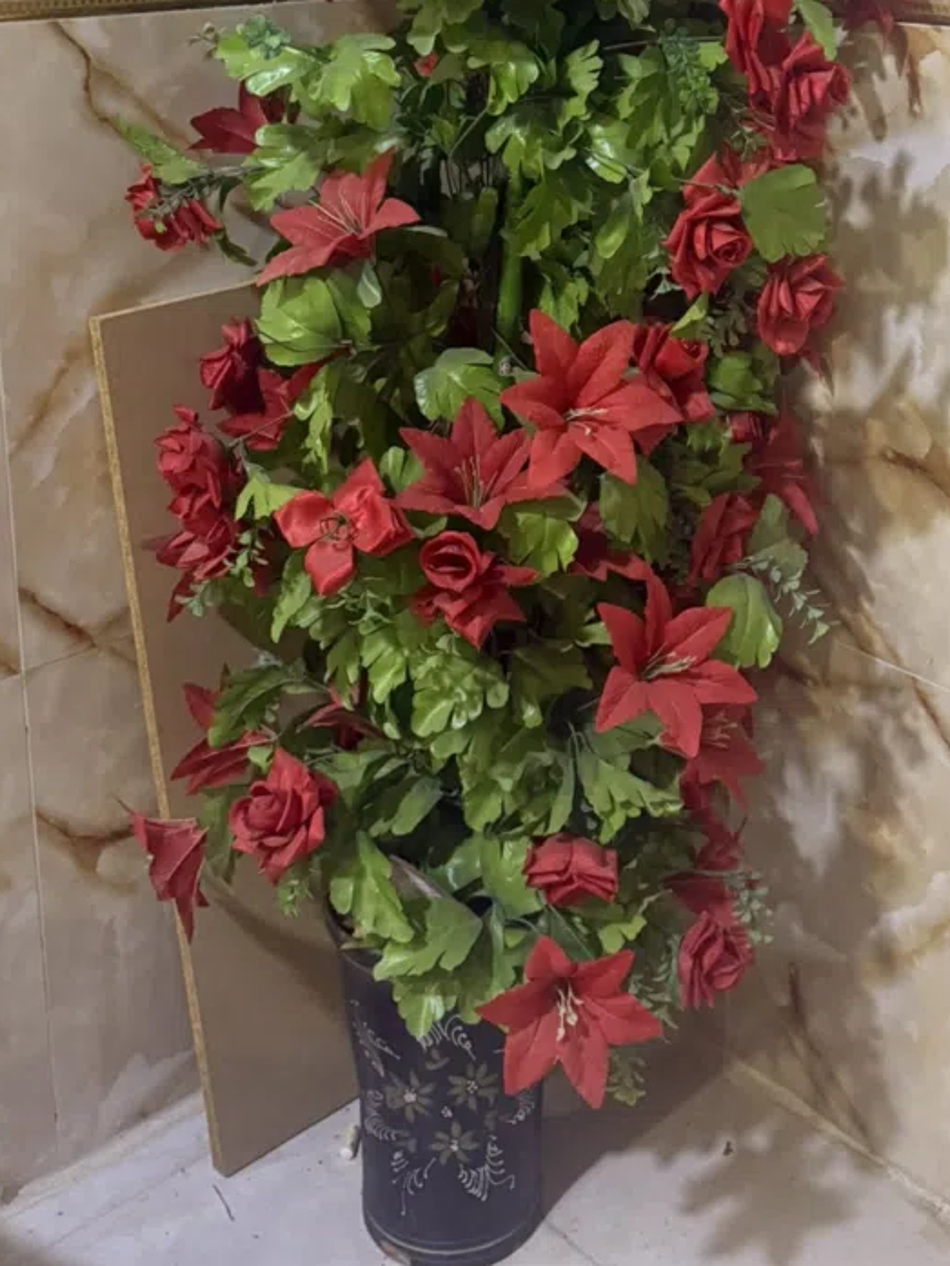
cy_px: 226
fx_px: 1719
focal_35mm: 47
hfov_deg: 30.7
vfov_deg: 38.7
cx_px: 614
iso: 800
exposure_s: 1/50
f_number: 1.78
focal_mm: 6.76
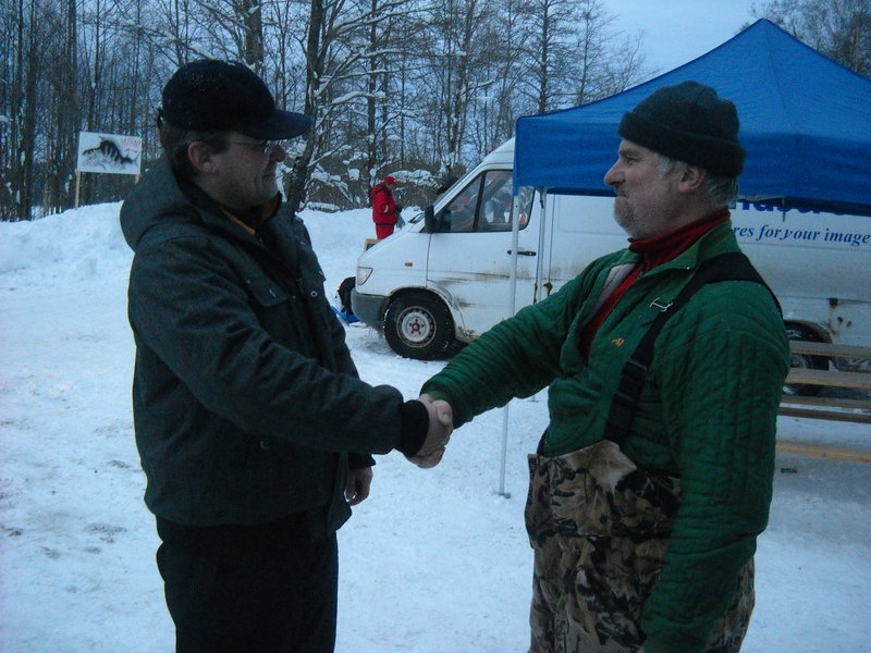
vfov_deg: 35.1
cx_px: 436
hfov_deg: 45.8
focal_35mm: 41
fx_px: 1032
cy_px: 326
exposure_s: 1/105
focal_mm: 6.72
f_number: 3.1
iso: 565
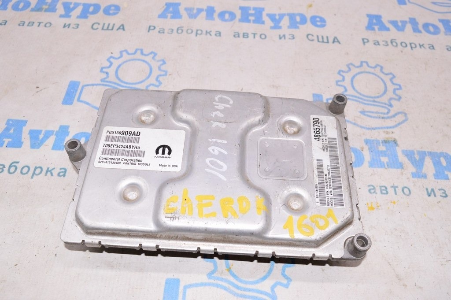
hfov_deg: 59.5
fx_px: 394
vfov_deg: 41.6
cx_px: 226
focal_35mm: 32
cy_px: 150
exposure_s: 1/160
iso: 1600
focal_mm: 21
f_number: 8
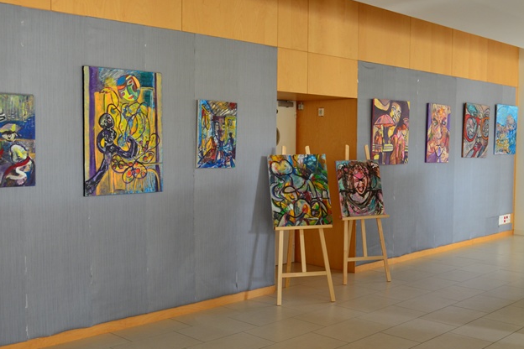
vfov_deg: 31.2
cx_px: 260
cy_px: 176
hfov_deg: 45.4
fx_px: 626
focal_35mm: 43
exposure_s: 1/15
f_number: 8
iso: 560
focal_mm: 28
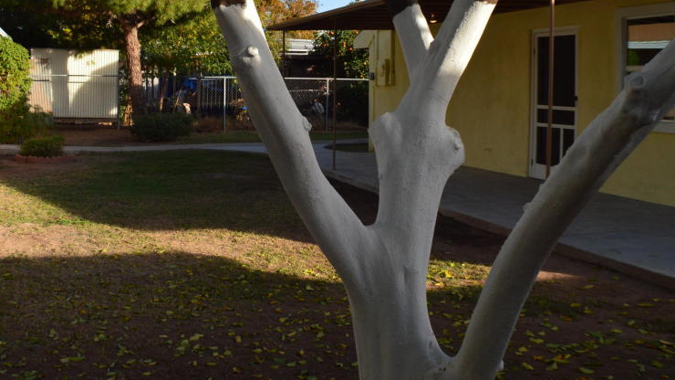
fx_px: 877
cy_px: 106
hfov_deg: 41.2
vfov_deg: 24.2
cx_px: 192
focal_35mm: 49
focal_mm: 20
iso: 400
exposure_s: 1/320
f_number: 10
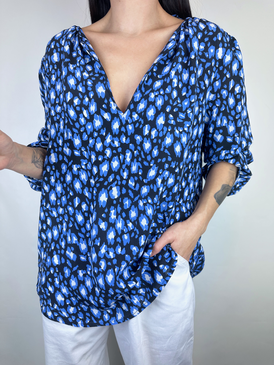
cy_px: 182
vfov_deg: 71.6
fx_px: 253
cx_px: 137
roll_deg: -1.1
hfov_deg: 56.8
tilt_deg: -5.2
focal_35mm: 24
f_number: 1.78
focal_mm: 6.86
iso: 64
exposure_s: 1/149
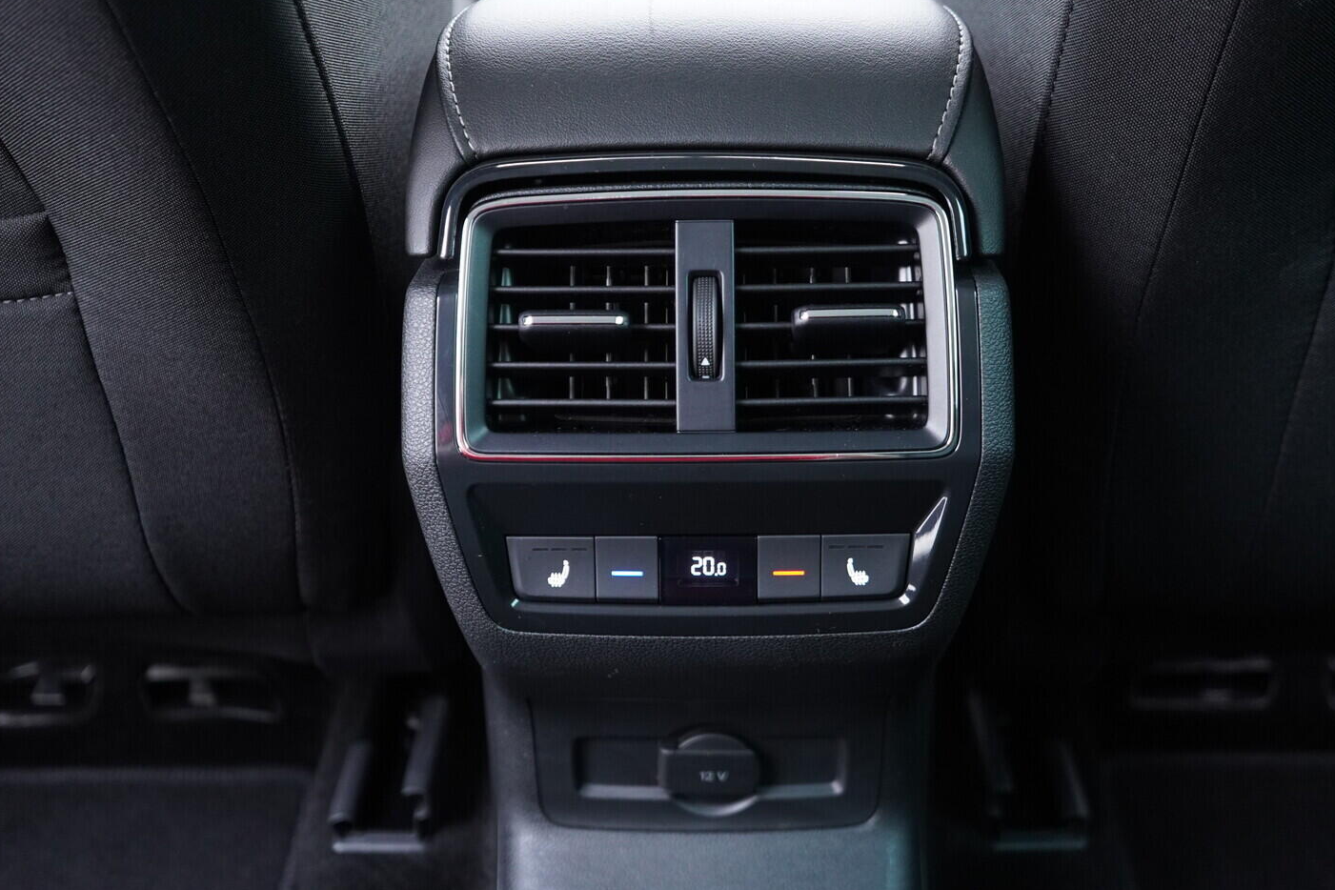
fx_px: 1372
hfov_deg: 51.9
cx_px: 677
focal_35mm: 37
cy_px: 436
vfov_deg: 35.9
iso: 1250
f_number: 2.8
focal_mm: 24
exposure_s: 1/40
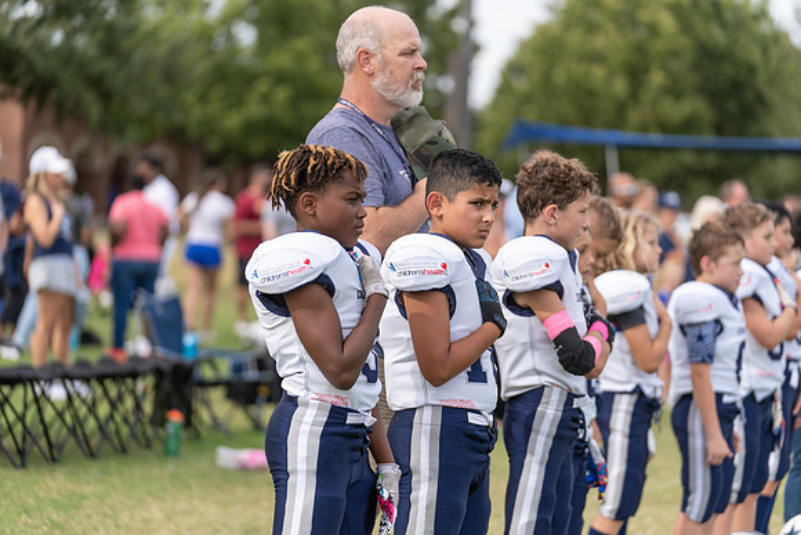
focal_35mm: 128
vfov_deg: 10.7
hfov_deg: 16.0
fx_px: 2849
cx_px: 400
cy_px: 268
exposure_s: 1/1250
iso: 160
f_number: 2.8
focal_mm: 128
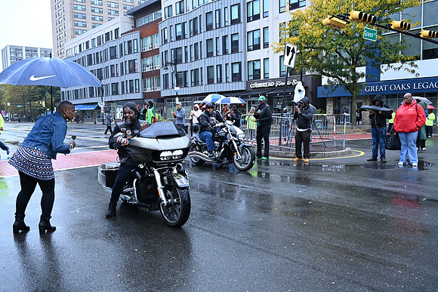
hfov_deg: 59.5
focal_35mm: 32
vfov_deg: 41.7
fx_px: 383
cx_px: 219
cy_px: 146
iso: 100
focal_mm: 31.5
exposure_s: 1/100
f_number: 5
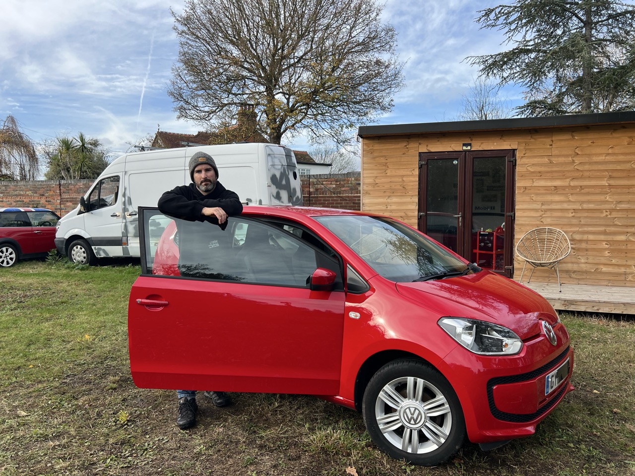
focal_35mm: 26
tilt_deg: -2.8
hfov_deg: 67.3
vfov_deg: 53.1
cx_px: 318
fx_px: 477
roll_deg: +0.5
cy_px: 238
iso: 50
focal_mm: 5.7
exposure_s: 1/1511
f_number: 1.5
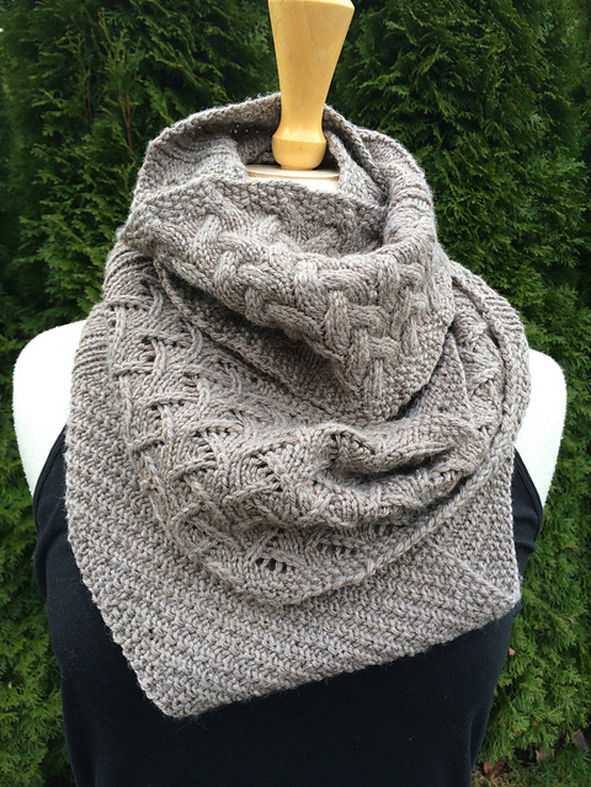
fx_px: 660
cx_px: 296
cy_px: 394
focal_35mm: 29
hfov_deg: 48.2
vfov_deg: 61.7
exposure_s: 1/146
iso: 32
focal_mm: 4.15
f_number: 2.2
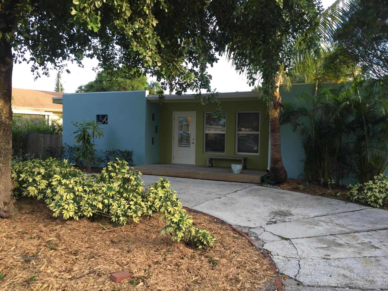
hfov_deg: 61.7
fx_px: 325
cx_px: 194
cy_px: 146
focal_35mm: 29
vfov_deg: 48.2
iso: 32
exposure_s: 1/120
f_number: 2.2
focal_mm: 4.15
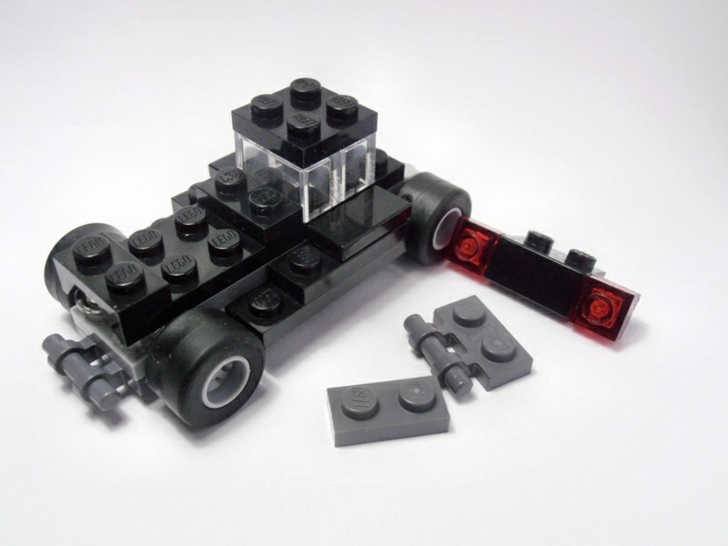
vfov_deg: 38.7
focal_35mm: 37
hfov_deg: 50.1
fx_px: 778
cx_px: 364
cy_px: 273
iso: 80
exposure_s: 1/50
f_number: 3.9
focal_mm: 6.61
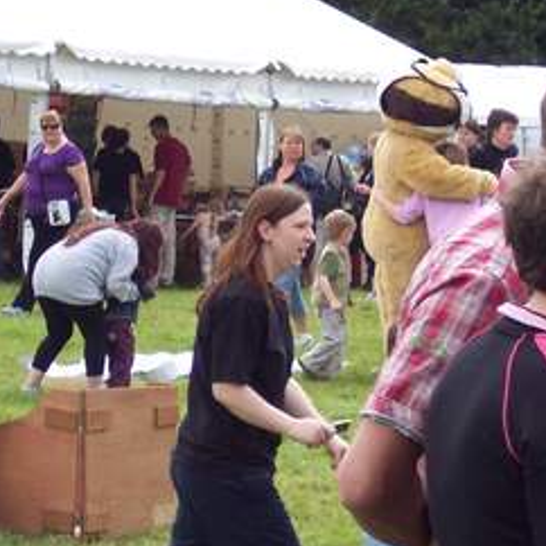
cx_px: 447
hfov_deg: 6.6
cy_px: 83
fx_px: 4747
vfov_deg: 6.6
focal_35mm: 266
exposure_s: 1/350
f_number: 4.8
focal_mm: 24
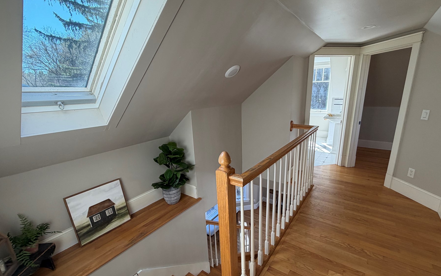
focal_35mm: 17
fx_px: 204
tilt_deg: -15.9
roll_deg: +2.1
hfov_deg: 94.2
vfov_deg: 67.9
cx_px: 236
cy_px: 148
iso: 64
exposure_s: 1/120
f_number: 2.2
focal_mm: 2.22
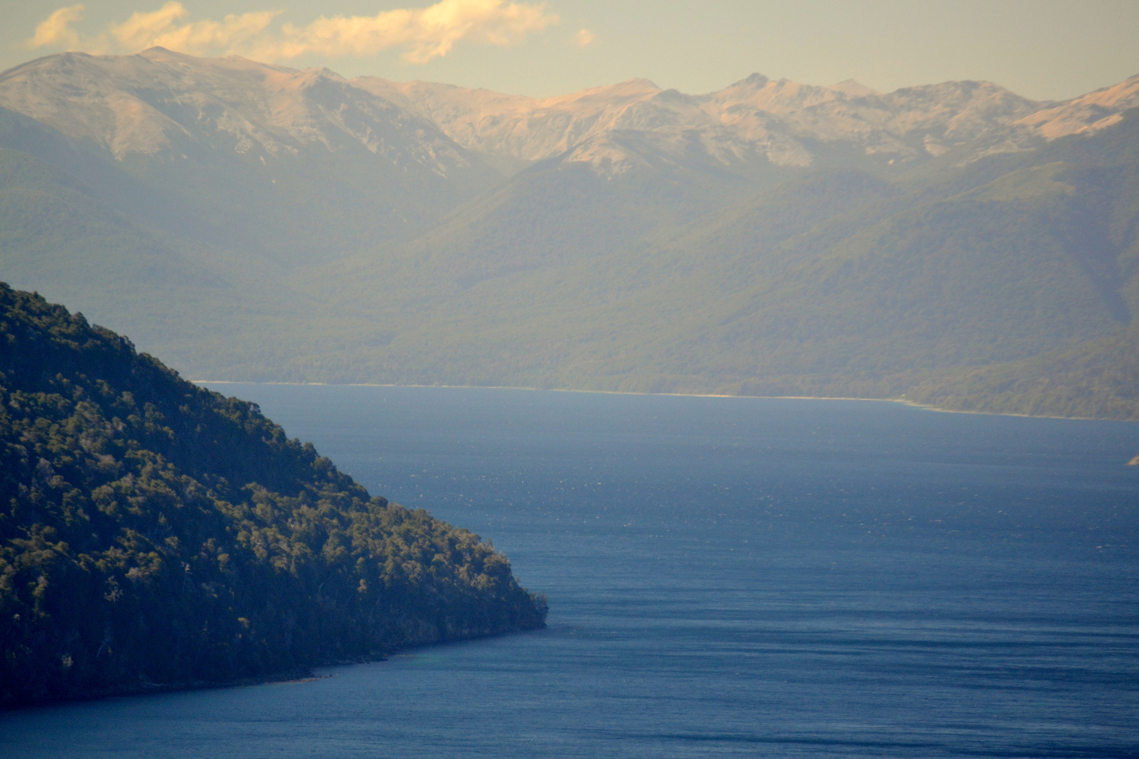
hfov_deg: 6.9
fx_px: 9490
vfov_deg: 4.6
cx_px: 570
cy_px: 380
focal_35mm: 300
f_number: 5.6
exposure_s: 1/800
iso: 800
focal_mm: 200
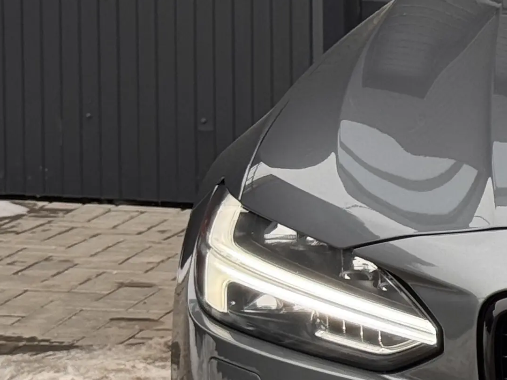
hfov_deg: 10.4
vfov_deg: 8.3
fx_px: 2622
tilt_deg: -8.9
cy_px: 268
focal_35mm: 179
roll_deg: -1.7
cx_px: 909
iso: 64
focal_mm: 6.76
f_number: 1.78
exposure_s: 1/913
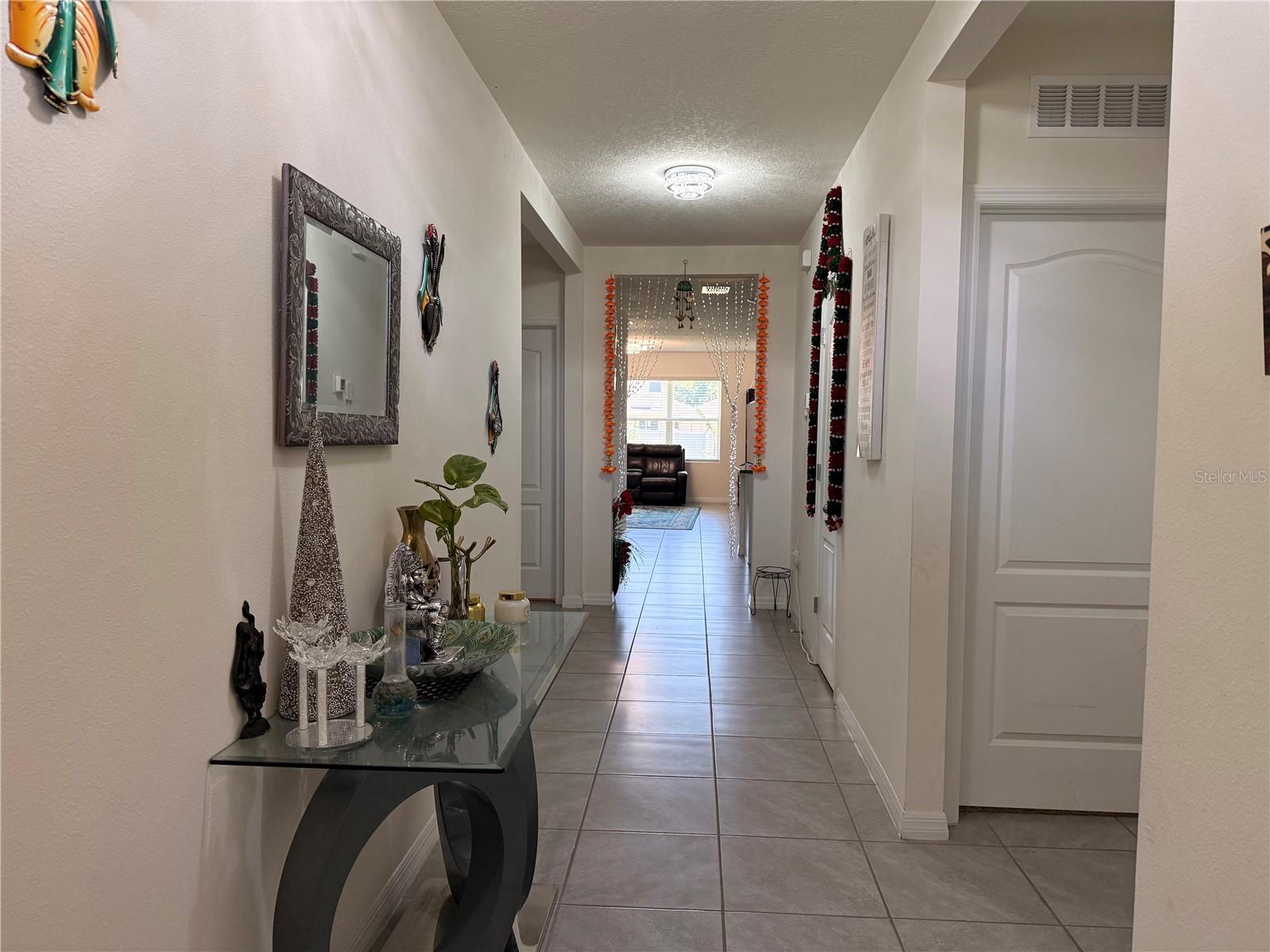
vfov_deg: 56.8
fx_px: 881
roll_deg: -0.7
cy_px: 476
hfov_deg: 71.6
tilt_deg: -2.7
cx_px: 635
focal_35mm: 24
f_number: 1.78
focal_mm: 6.76
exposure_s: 1/136
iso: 200
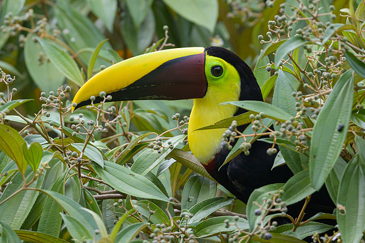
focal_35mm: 1147
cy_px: 97
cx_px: 174
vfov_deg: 1.2
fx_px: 11622
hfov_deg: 1.8
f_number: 5.6
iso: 560
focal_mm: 500
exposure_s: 1/1000
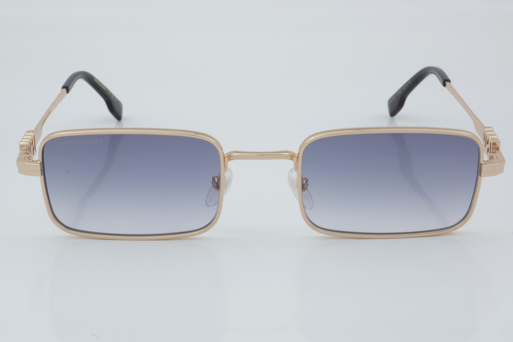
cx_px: 256
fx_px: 1176
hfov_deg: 24.6
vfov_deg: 16.6
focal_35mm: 82
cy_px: 171
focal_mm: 55
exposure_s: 1/4
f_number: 32
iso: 100
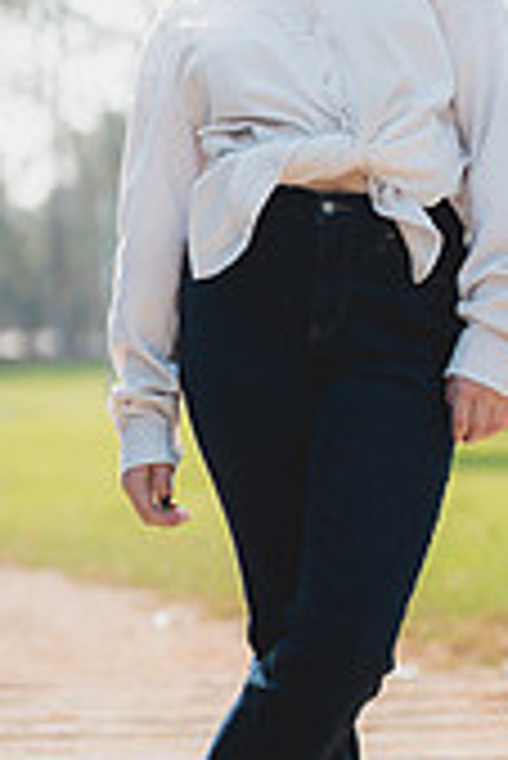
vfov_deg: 15.4
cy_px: 265
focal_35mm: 133
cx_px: 234
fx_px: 2809
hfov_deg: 10.3
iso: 250
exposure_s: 1/4000
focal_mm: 50
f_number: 1.4
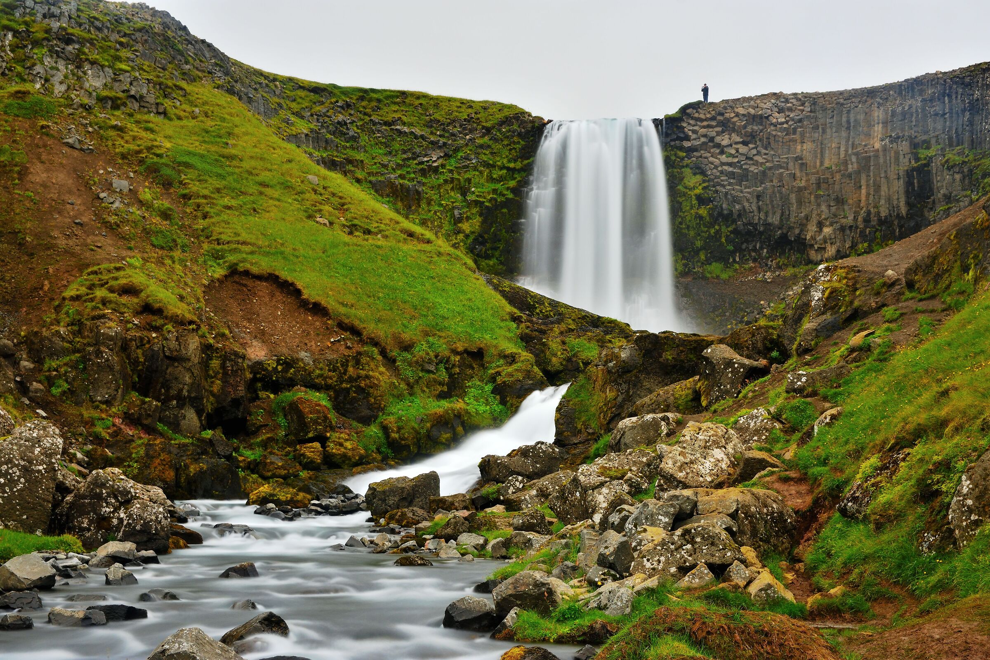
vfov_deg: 25.1
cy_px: 330
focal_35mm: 54
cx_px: 495
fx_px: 1485
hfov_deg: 36.9
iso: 100
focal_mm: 36
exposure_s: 13
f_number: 10
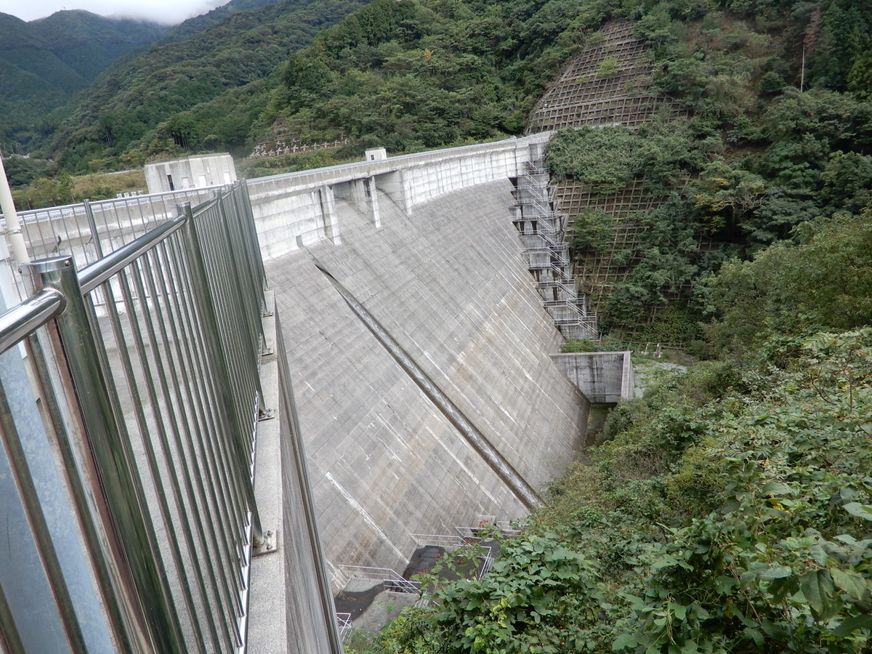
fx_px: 705
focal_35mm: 28
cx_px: 436
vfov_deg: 49.7
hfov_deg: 63.4
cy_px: 327
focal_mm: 5
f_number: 3.5
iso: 80
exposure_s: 1/125
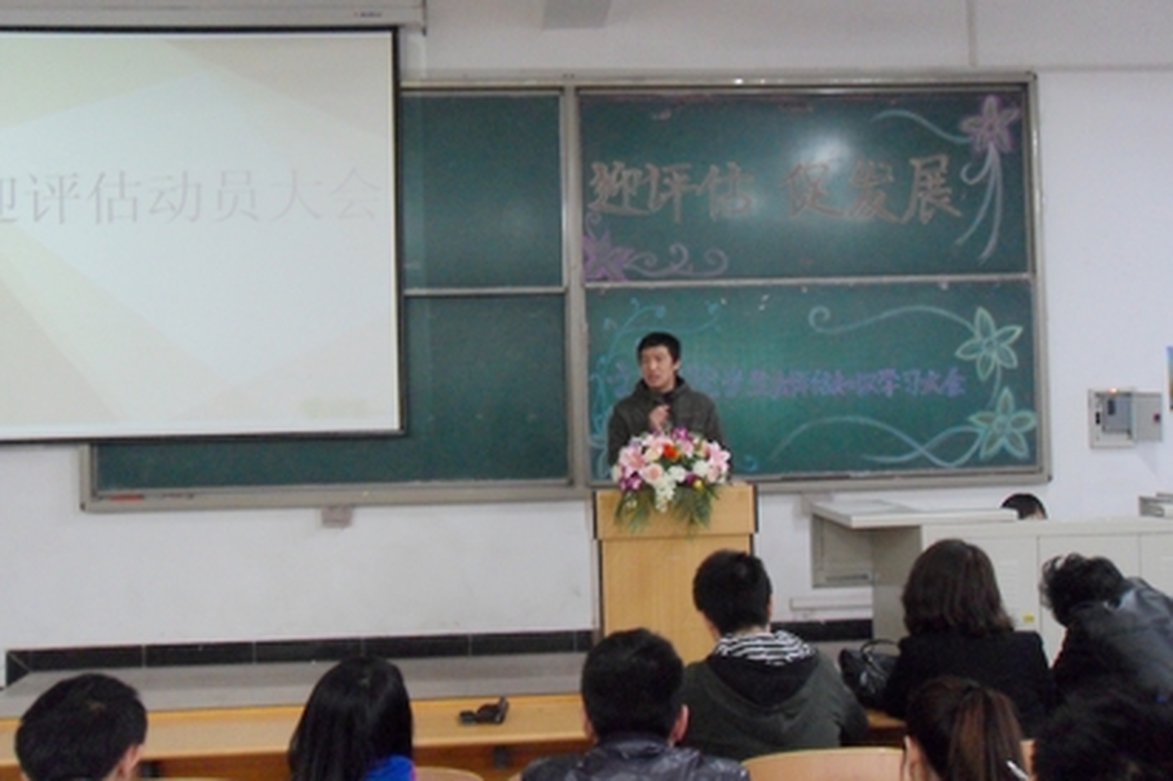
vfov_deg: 35.9
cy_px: 359
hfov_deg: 51.9
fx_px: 1205
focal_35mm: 37
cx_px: 591
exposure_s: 1/10
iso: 400
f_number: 3.5
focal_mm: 6.3
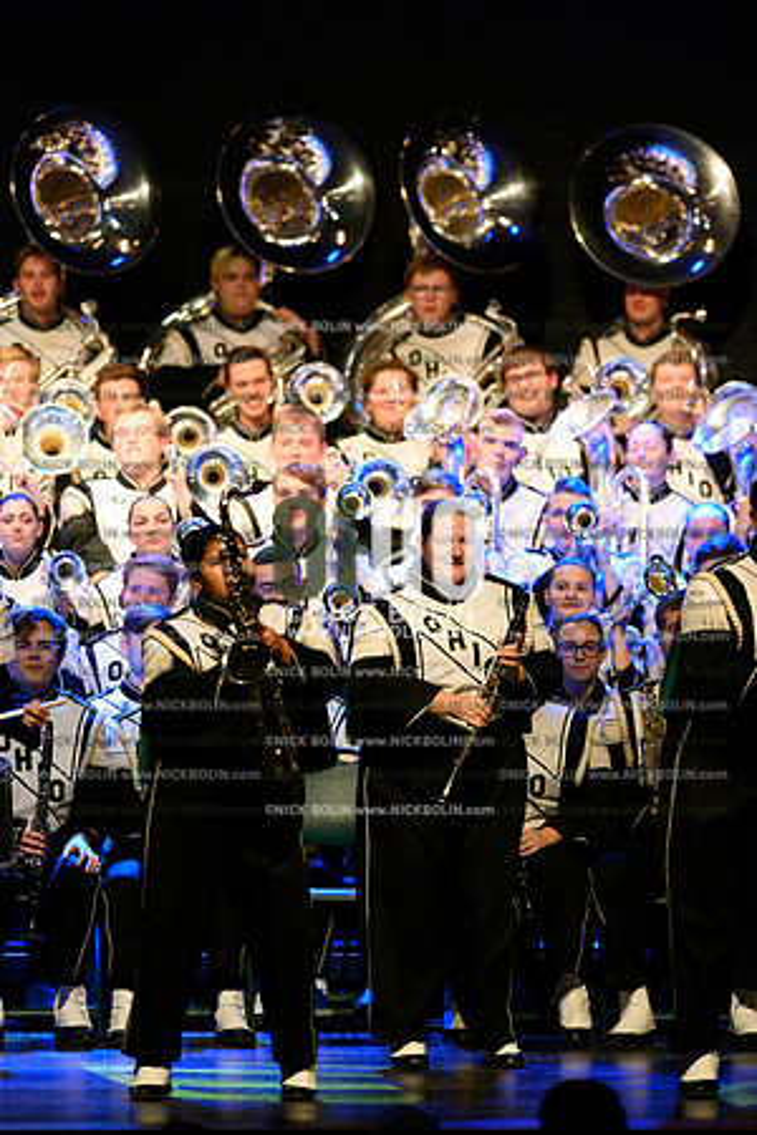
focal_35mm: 300
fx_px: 9462
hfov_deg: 4.6
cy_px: 568
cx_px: 378
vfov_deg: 6.9
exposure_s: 1/500
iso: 6400
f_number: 4
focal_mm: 300
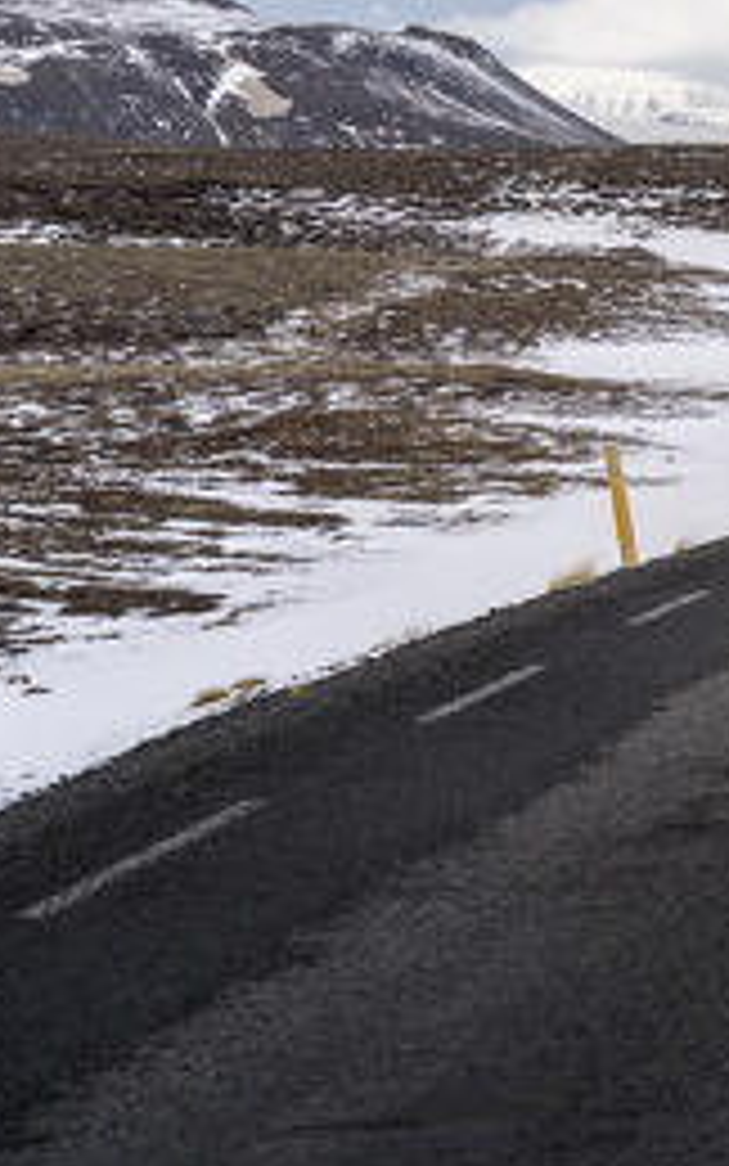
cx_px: 1318
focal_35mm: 177
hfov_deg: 7.2
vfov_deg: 11.8
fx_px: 5623
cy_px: 284
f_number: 8
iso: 100
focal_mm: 75
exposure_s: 1/320
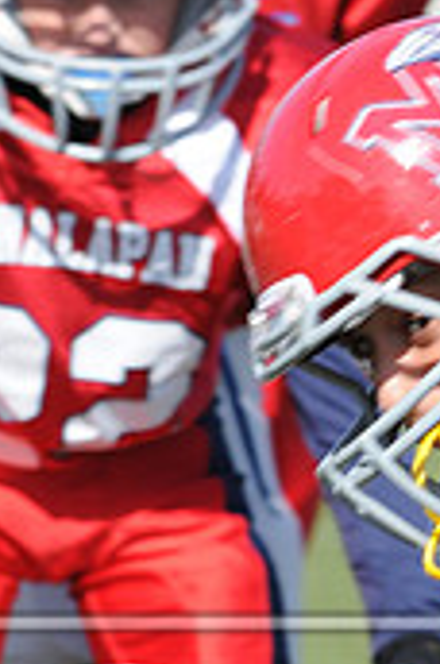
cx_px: 457
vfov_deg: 1.4
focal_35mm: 1518
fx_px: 27941
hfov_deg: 0.9
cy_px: 795
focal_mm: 300
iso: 200
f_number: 7.1
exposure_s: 1/500
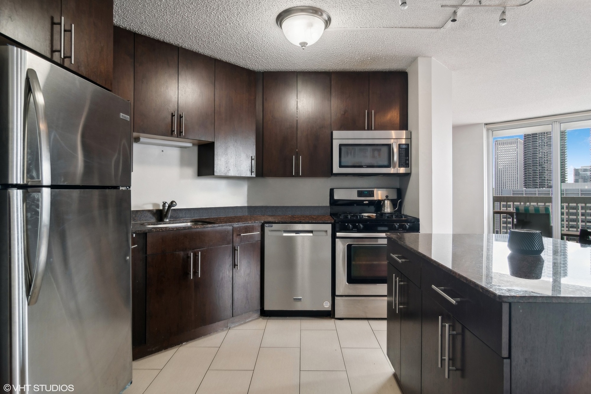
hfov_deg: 90.0
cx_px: 296
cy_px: 197
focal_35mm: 18
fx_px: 295
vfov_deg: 67.4
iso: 200
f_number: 8
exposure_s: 1/15
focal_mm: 12
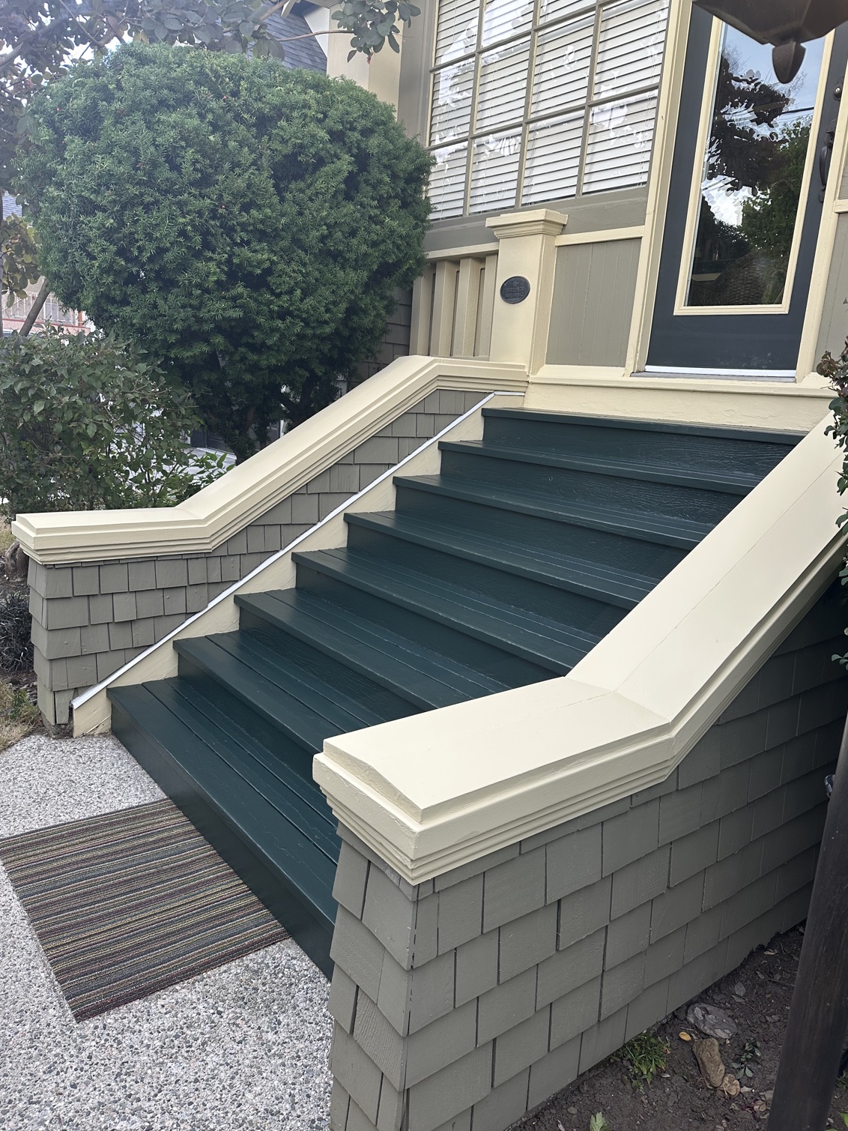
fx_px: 816
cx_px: 414
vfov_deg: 69.4
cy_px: 584
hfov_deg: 54.9
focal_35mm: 25
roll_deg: -3.8
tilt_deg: -12.6
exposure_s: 1/121
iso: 100
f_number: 1.78
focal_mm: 6.86
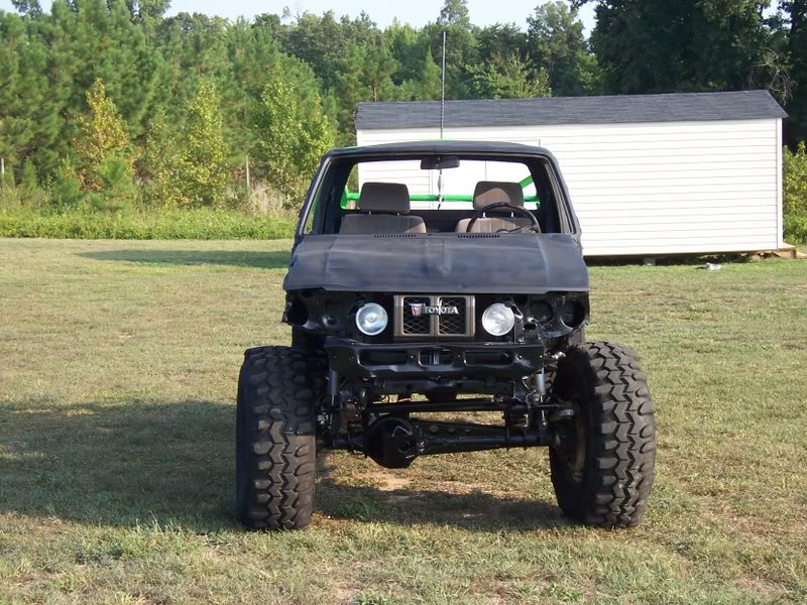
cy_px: 302
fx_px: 1702
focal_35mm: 73
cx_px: 404
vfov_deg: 20.2
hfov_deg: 26.7
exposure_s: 1/180
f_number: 4.8
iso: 80
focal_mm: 12.1
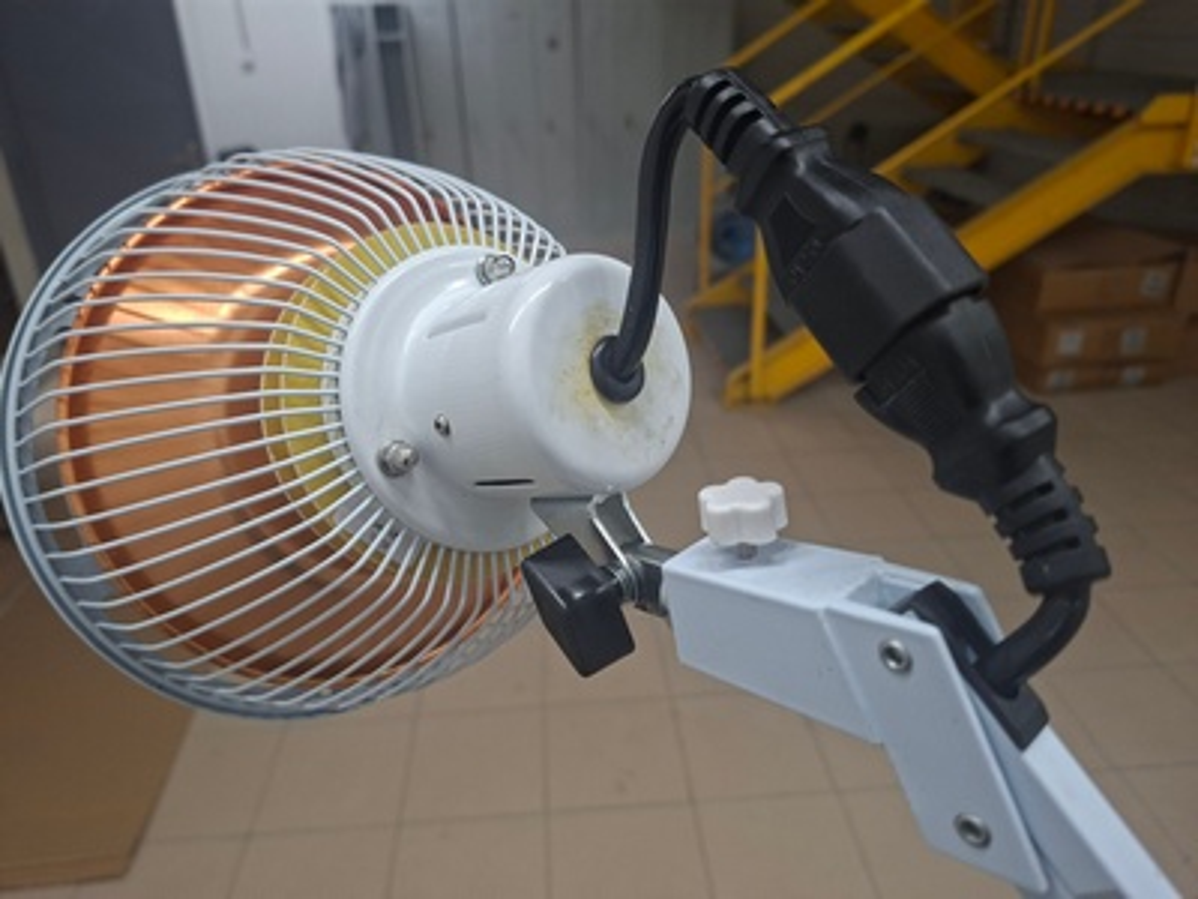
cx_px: 599
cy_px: 450
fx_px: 796
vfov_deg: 58.9
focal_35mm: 23
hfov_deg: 73.9
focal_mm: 5.54
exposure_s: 1/120
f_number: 1.8
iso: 160
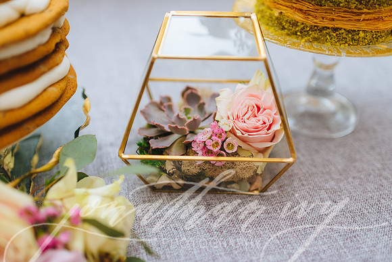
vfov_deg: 37.9
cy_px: 131
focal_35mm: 35
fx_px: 381
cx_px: 196
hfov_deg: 54.4
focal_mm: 35
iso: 1250
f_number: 2
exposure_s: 1/160
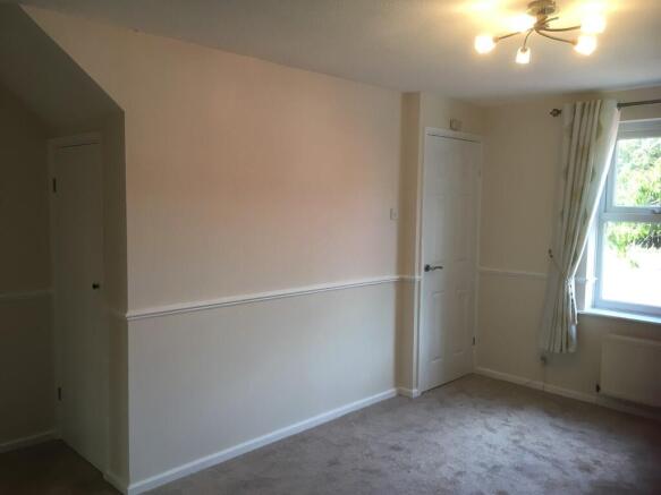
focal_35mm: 29
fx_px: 554
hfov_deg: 61.7
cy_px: 248
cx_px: 330
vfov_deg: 48.2
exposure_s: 1/33
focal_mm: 4.15
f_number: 2.2
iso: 32
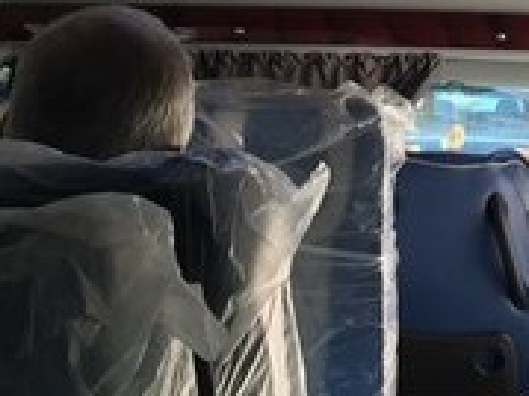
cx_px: 352
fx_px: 1634
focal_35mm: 107
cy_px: -282
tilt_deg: +10.6
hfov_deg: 18.3
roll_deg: -2.0
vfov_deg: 12.7
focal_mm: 4.15
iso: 32
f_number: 2.2
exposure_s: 1/100
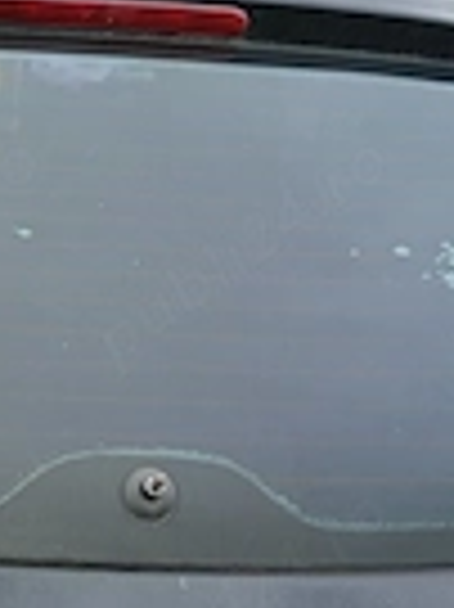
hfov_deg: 20.0
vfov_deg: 27.4
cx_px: -18
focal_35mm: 71
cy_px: 306
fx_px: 1244
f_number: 1.7
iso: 94
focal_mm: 5.24
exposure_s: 1/101
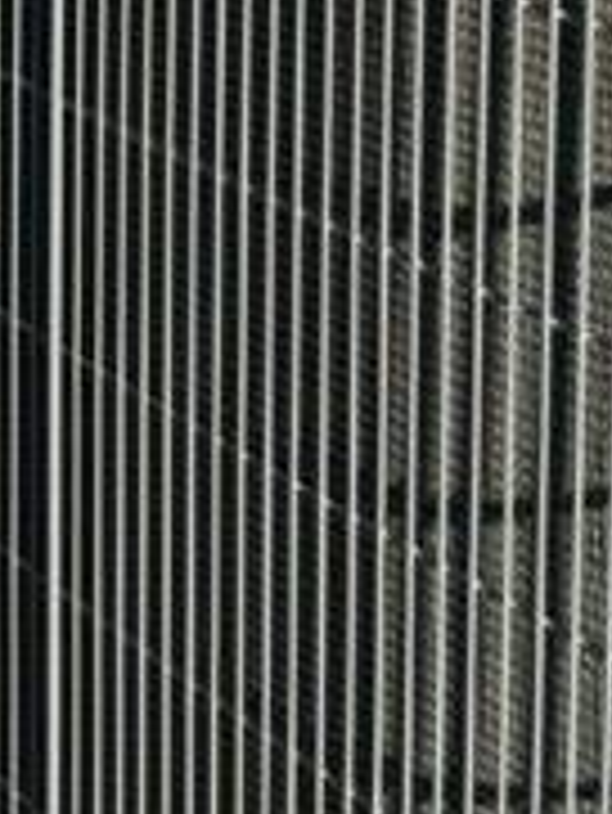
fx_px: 3202
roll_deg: +0.2
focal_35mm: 136
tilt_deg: -7.1
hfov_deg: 10.6
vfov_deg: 13.6
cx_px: -292
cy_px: -400
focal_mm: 6.76
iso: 80
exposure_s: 1/5348
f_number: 1.78
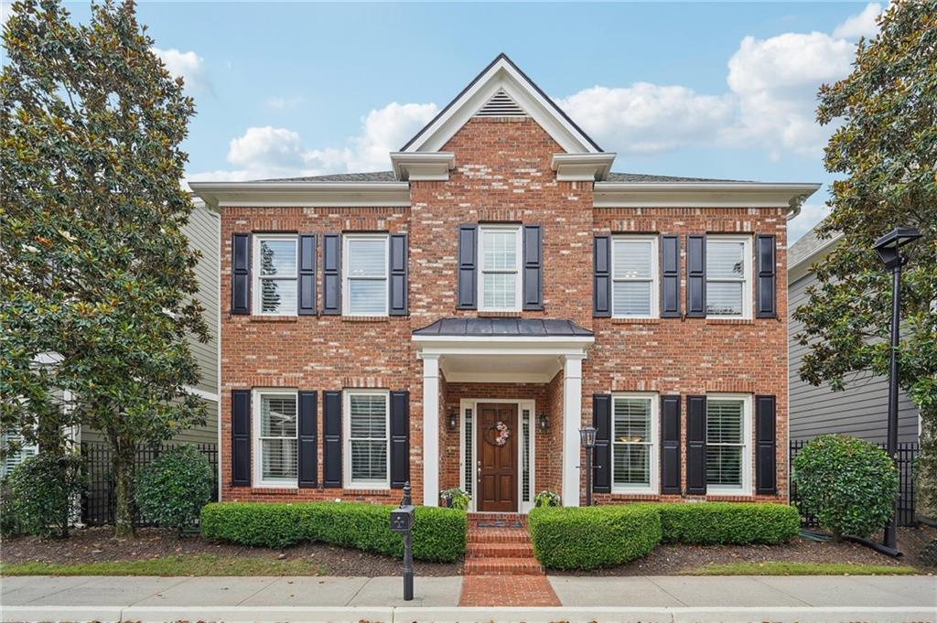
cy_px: 312
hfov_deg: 104.3
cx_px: 468
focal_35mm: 14
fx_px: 364
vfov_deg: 81.1
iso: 320
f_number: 8
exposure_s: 1/160
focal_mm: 14
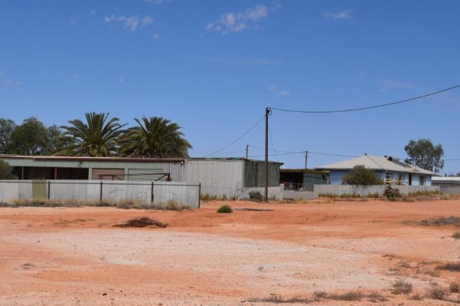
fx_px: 779
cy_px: 169
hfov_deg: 32.9
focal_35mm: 61
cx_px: 253
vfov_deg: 22.2
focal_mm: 32
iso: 200
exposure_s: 1/640
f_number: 13
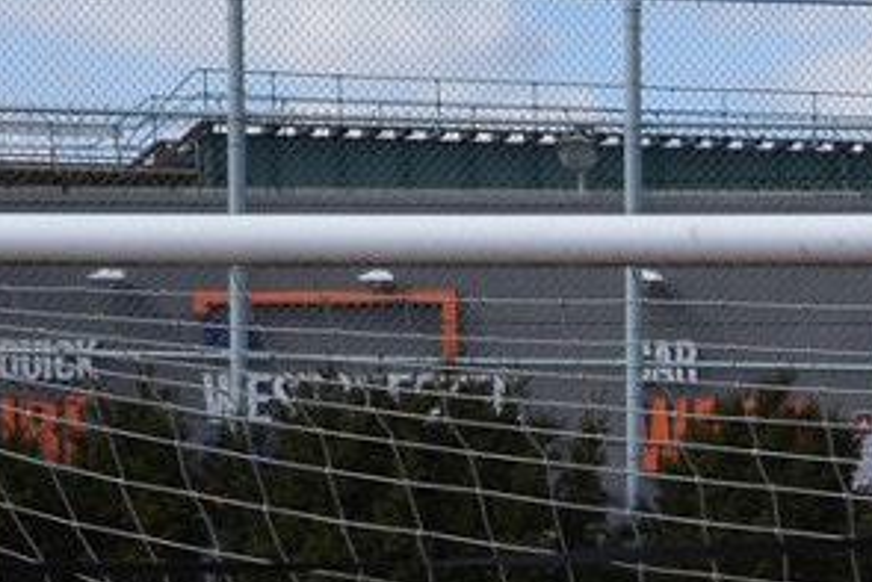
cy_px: 811
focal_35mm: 206
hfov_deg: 9.5
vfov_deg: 6.6
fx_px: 4992
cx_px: 1623
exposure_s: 1/60
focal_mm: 38
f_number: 22
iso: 250
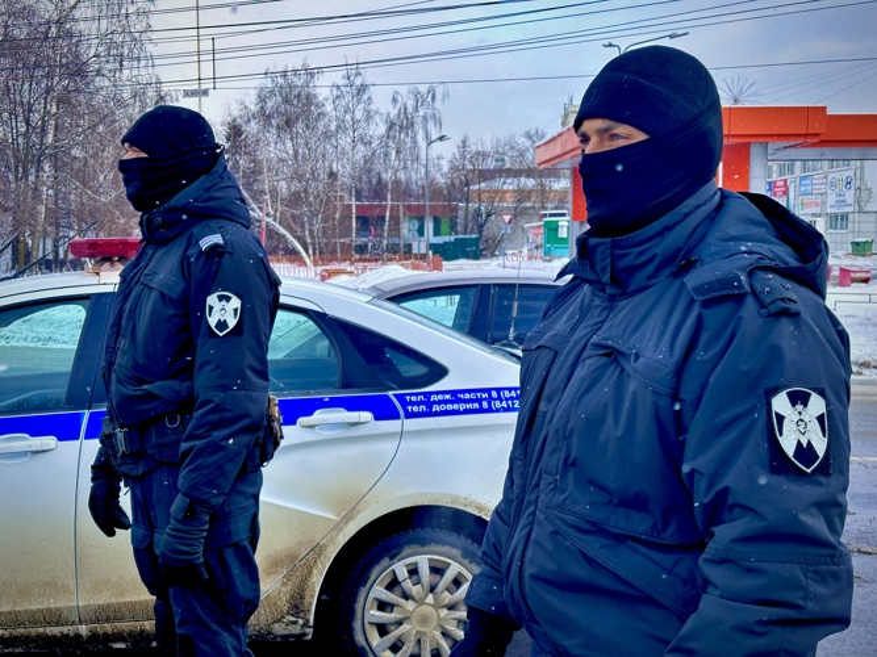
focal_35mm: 48
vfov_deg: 30.3
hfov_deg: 39.7
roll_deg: +0.0
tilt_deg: -3.4
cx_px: 438
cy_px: 328
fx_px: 1216
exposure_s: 1/478
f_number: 1.78
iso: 64
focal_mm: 6.86
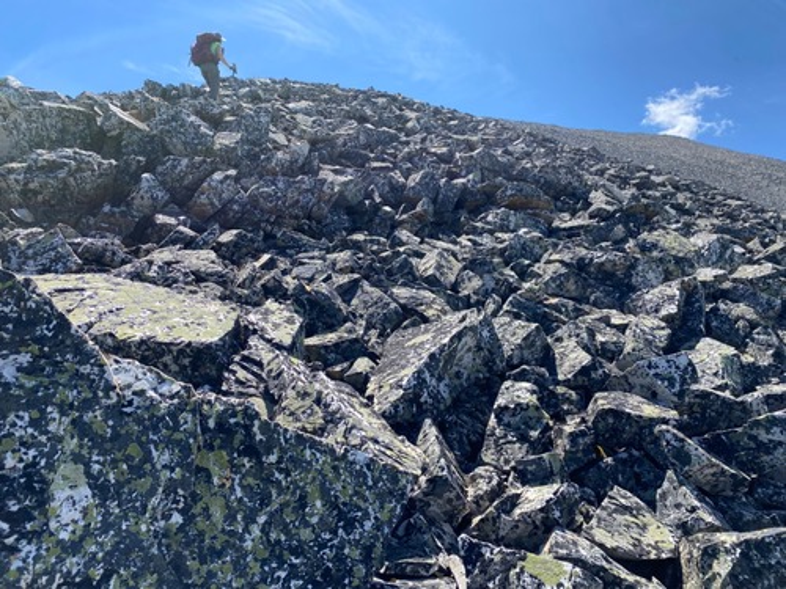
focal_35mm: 26
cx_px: 393
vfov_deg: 53.1
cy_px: 294
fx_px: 590
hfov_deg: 67.3
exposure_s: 1/1377
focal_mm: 4.25
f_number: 1.8
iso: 32
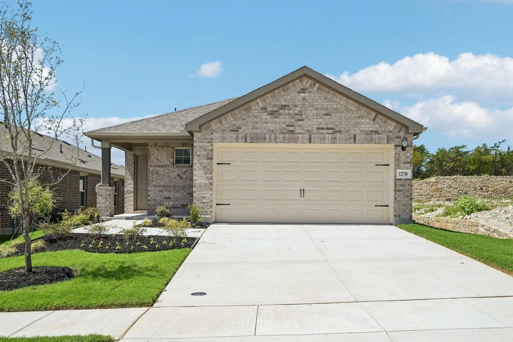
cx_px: 256
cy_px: 171
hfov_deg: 61.9
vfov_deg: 43.6
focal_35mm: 30
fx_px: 428
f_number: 8
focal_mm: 30
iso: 400
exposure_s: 1/1600
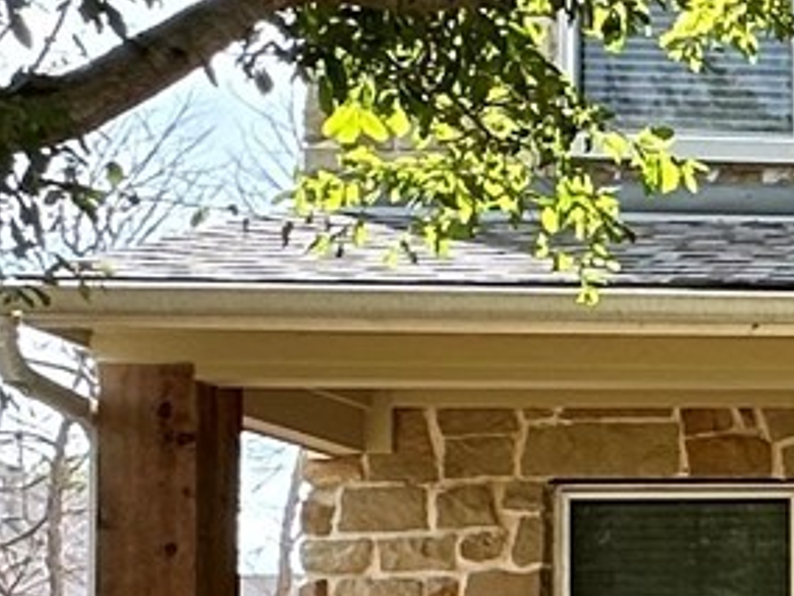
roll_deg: +1.6
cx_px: 1963
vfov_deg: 14.3
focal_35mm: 101
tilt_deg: +3.6
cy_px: 655
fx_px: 2317
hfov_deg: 13.5
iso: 40
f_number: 2.2
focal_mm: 2.22
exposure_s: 1/375
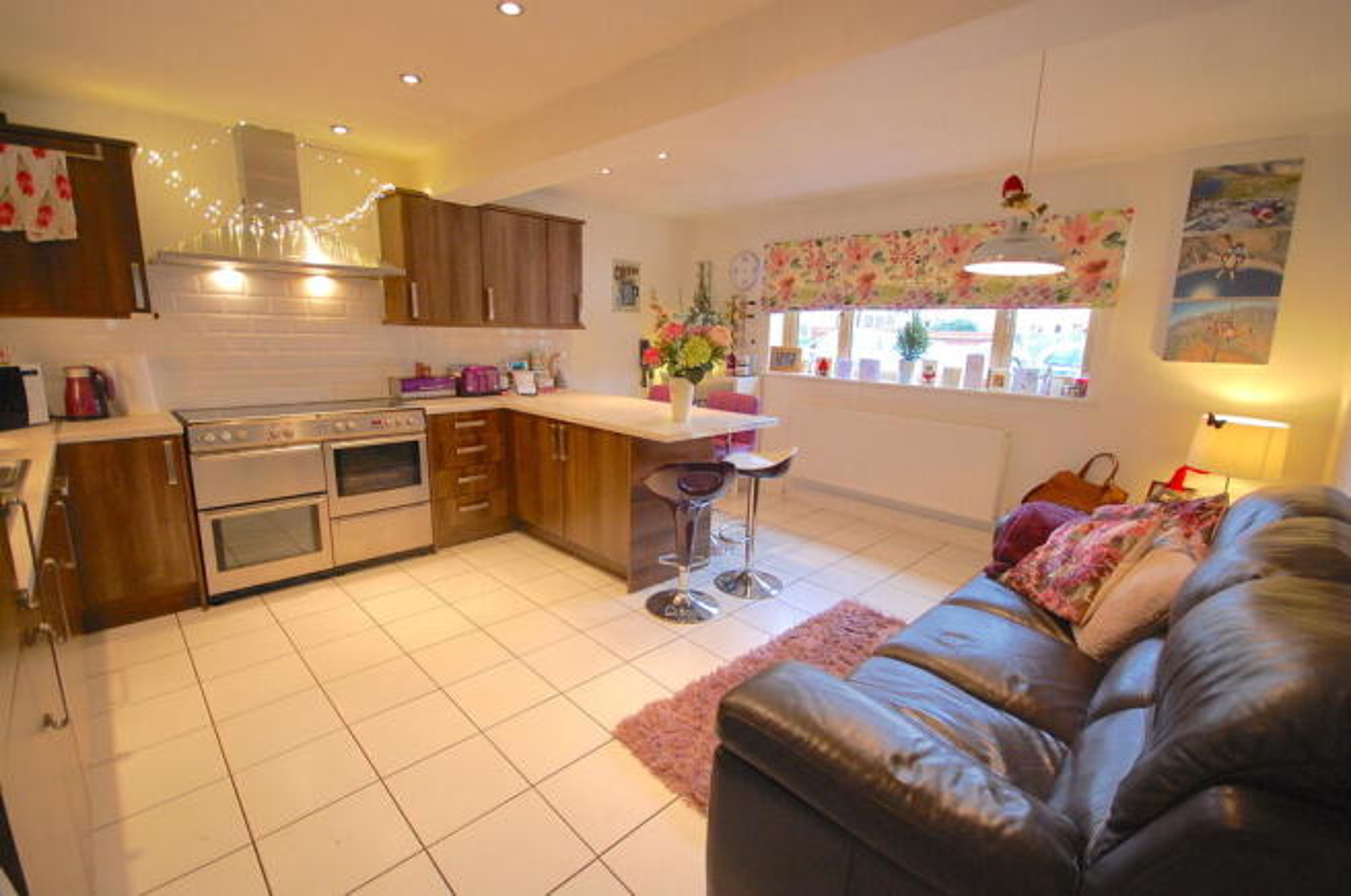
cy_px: 448
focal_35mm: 15
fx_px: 562
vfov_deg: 77.1
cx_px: 676
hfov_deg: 100.5
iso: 720
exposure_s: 1/30
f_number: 4
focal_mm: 10
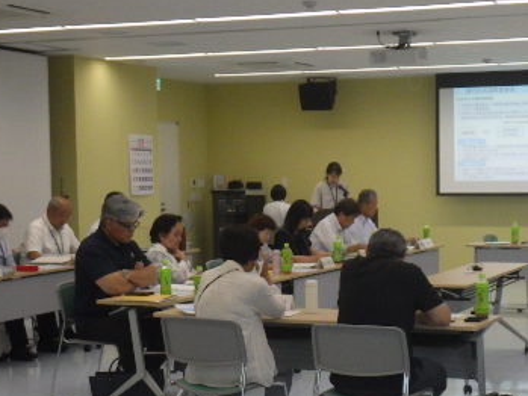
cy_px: 296
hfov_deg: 25.2
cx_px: 365
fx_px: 1175
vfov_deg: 19.0
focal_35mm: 77
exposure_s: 1/50
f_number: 4.2
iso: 160
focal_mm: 7.5
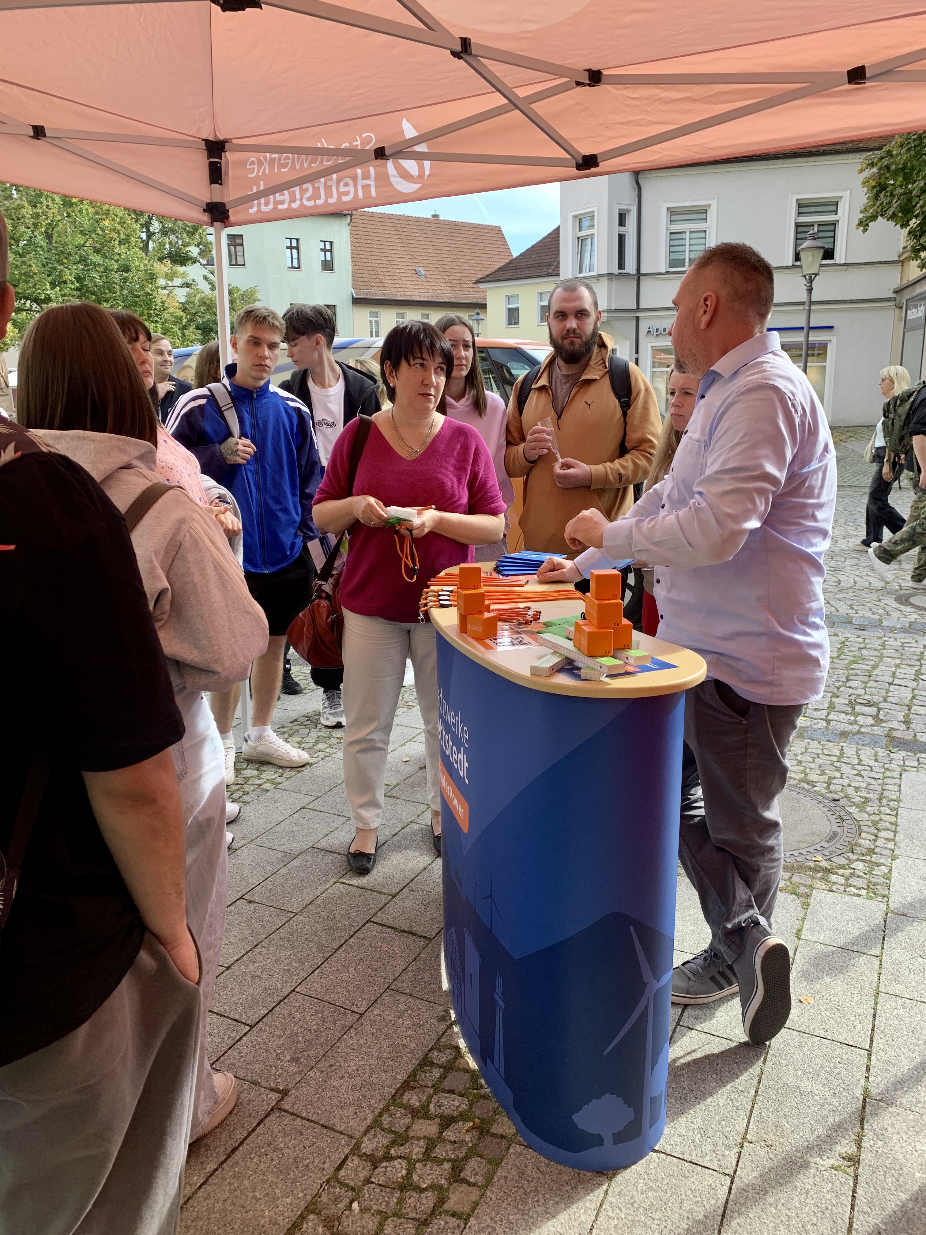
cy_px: 618
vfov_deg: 67.3
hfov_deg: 53.1
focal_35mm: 26
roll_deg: +0.8
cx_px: 463
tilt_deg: -12.8
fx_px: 927
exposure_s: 1/324
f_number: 1.8
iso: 25
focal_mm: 4.25
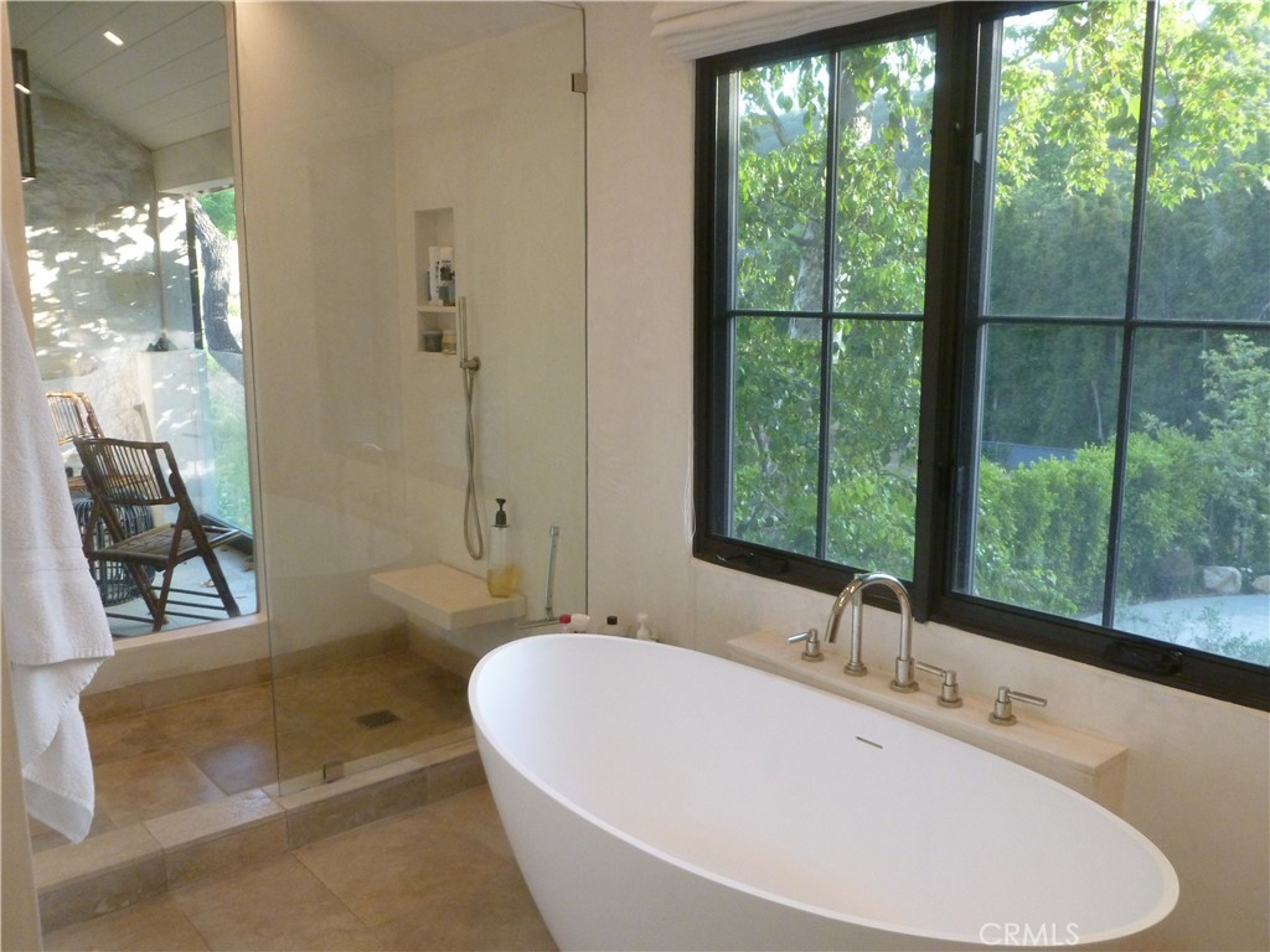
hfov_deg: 63.4
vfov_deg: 49.7
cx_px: 635
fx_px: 1027
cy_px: 476
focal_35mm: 28
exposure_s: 1/60
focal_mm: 5
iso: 320
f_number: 3.3
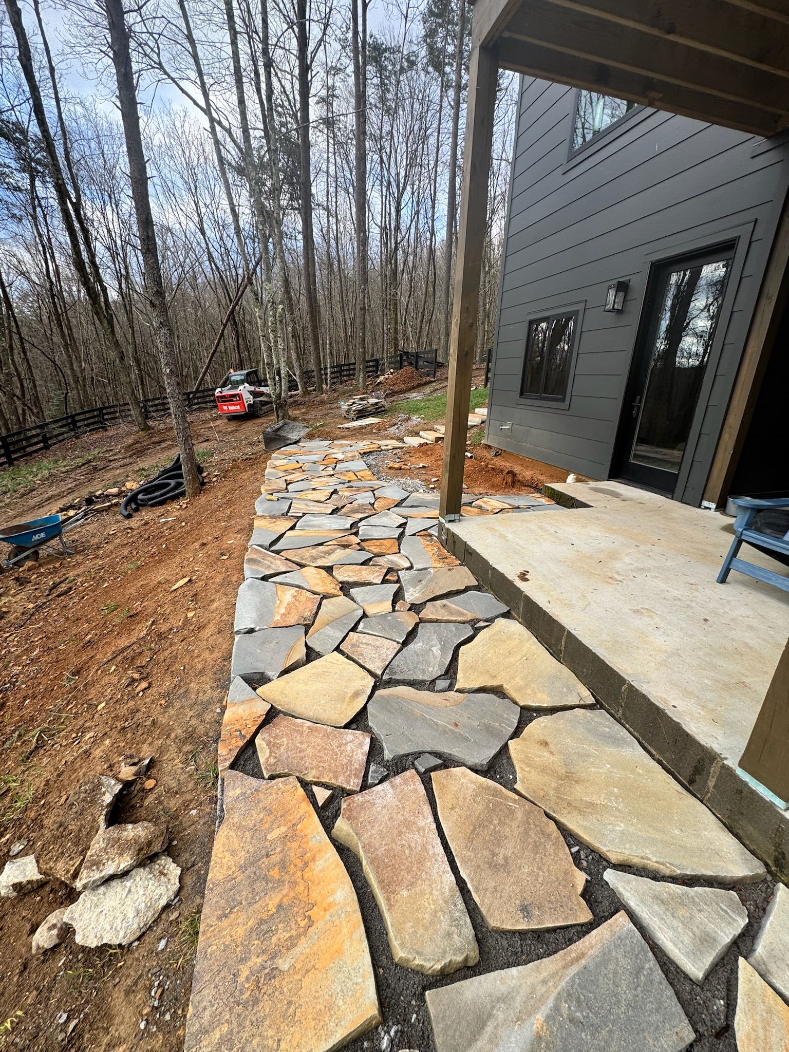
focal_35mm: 14
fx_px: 425
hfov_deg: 85.7
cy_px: 526
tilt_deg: -19.4
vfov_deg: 102.1
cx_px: 394
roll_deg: -1.7
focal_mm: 2.22
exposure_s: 1/184
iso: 40
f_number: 2.2
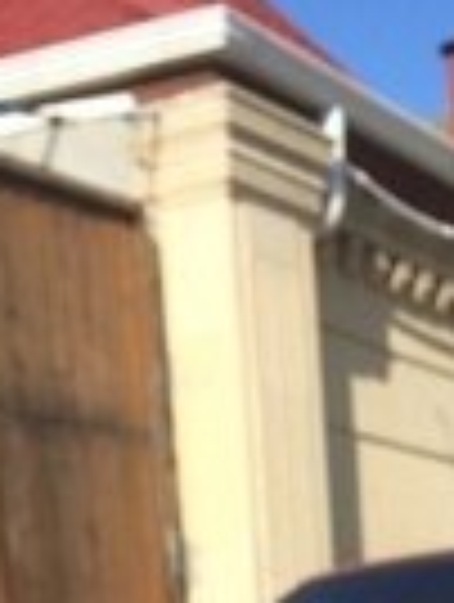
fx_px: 1865
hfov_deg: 13.8
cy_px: 927
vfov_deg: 16.6
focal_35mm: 107
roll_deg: +3.3
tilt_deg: -4.2
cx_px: 373
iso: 32
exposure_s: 1/1520
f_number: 2.2
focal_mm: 4.15
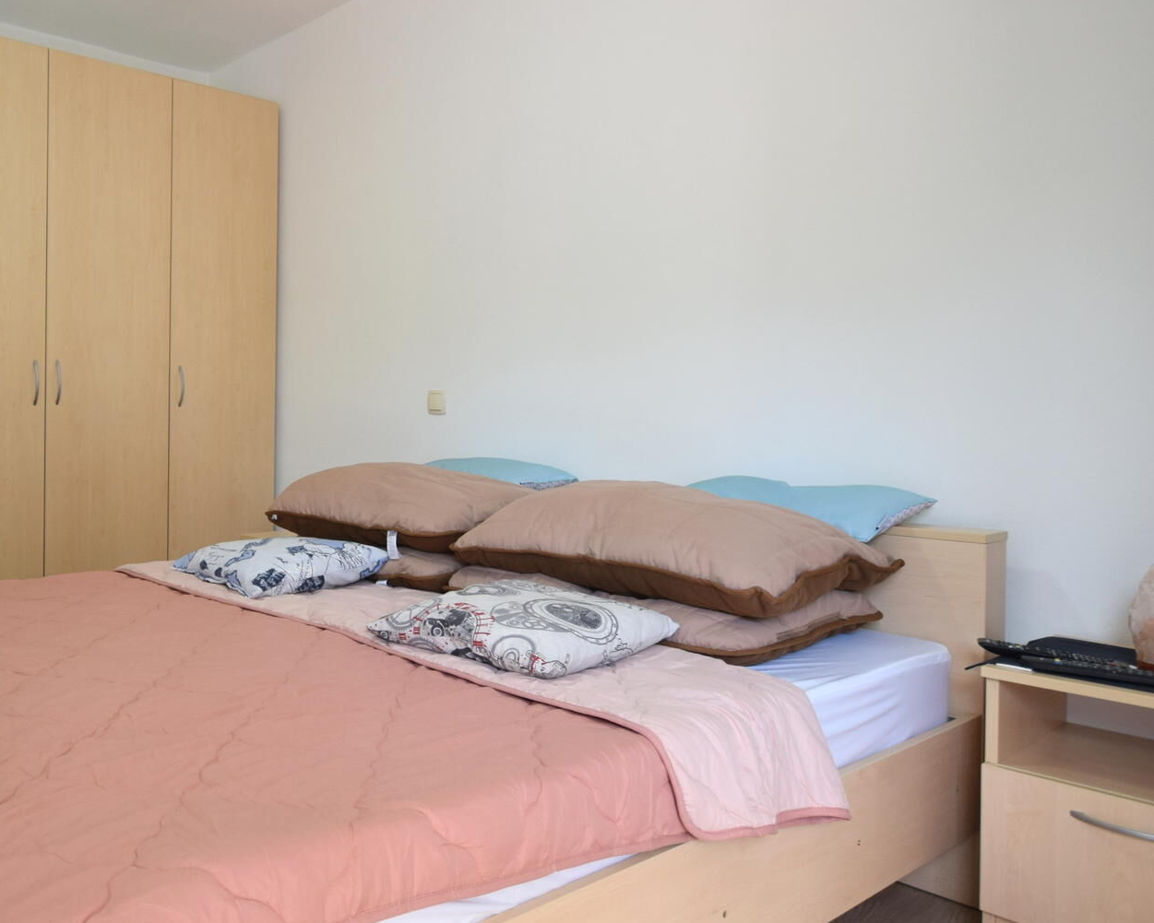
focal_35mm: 27
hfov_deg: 58.9
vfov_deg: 53.0
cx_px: 225
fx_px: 922
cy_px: 388
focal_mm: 10
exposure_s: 1/60
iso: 400
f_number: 4
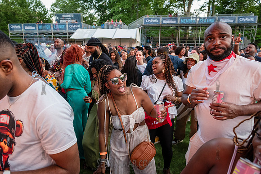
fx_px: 181
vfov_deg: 51.3
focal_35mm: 25
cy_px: 87
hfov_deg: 71.5
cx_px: 130
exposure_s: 1/250
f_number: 3.5
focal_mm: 24
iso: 2000
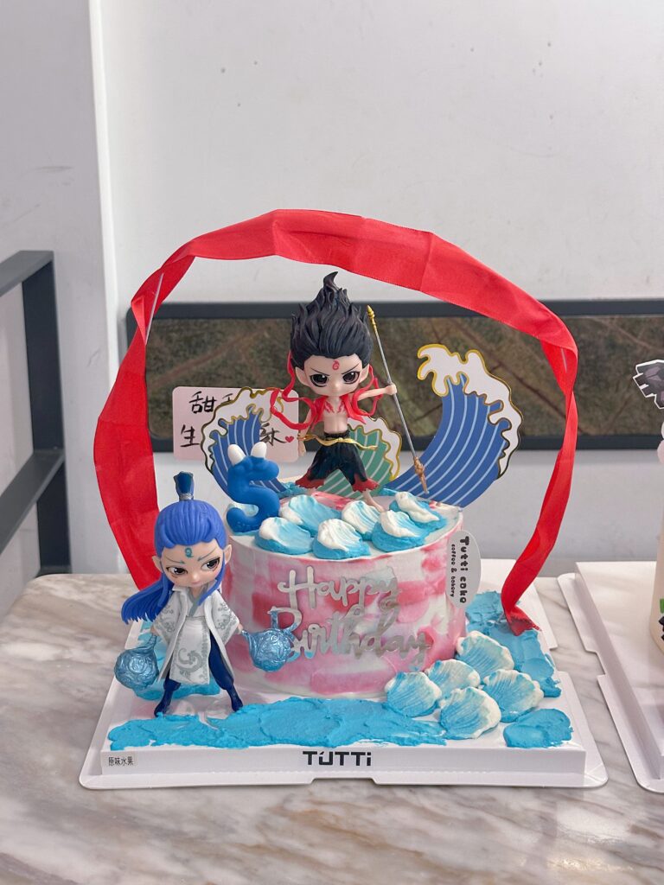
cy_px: 442
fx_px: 1228
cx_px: 332
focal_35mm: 48
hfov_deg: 30.3
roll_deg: +0.0
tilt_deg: -16.5
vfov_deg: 39.7
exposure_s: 1/50
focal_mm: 6.86
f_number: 1.78
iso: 250
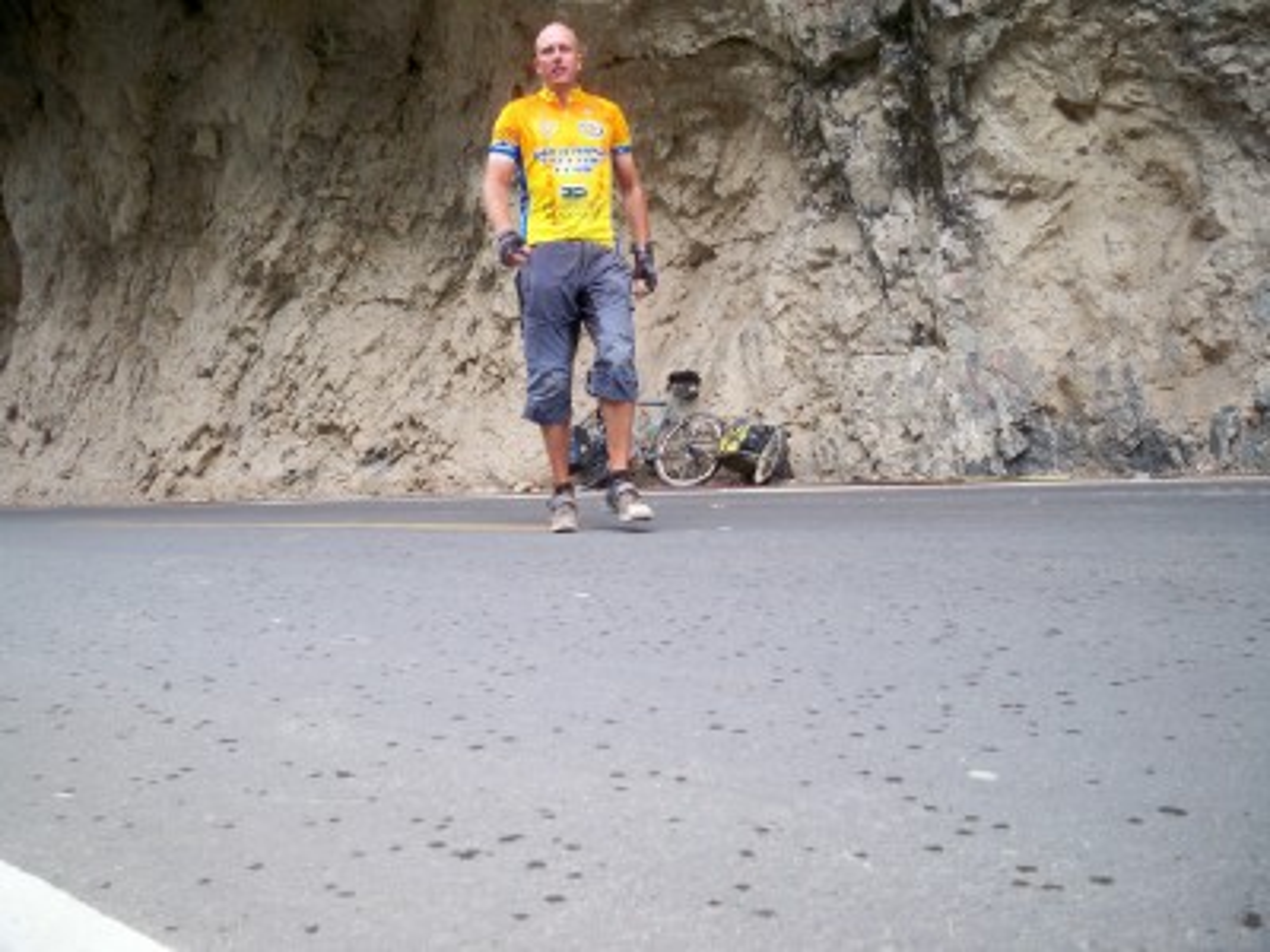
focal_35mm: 35
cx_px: 635
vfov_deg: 40.7
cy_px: 476
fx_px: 1284
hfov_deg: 52.6
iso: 64
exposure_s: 1/200
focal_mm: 6.3
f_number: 3.1
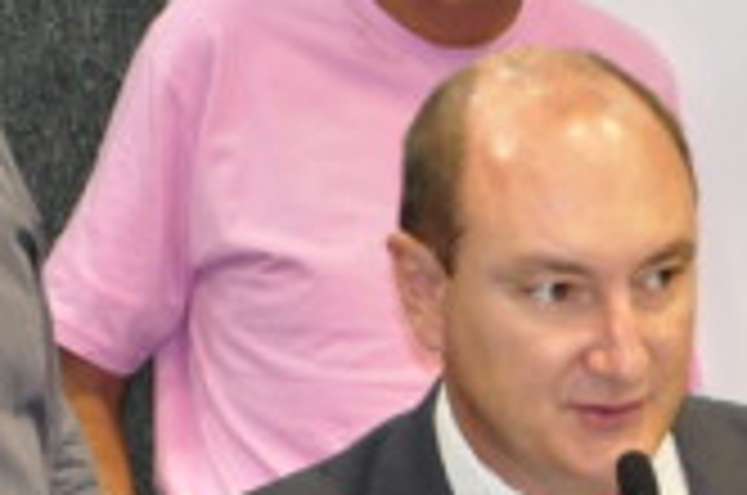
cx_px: 756
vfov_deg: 3.8
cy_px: 662
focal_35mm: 362
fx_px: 7497
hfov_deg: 5.7
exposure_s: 1/60
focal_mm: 80
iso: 2000
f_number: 5.3
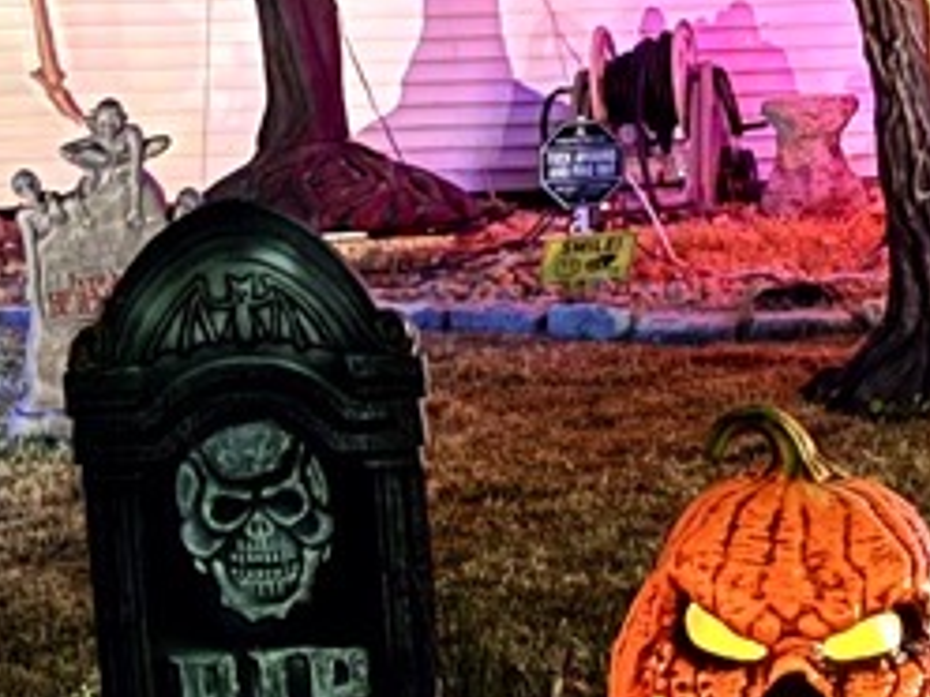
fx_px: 3896
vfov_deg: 10.2
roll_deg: +1.6
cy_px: 58
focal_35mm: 145
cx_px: 1058
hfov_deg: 13.3
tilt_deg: +0.5
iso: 1000
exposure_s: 1/5
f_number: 1.78
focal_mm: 6.76
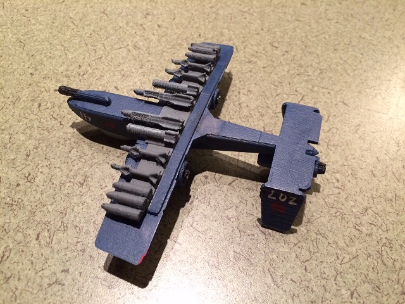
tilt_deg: -54.4
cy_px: 152
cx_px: 202
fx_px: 339
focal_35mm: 29
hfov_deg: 61.7
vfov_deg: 48.2
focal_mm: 4.15
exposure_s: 1/30
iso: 160
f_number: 2.2
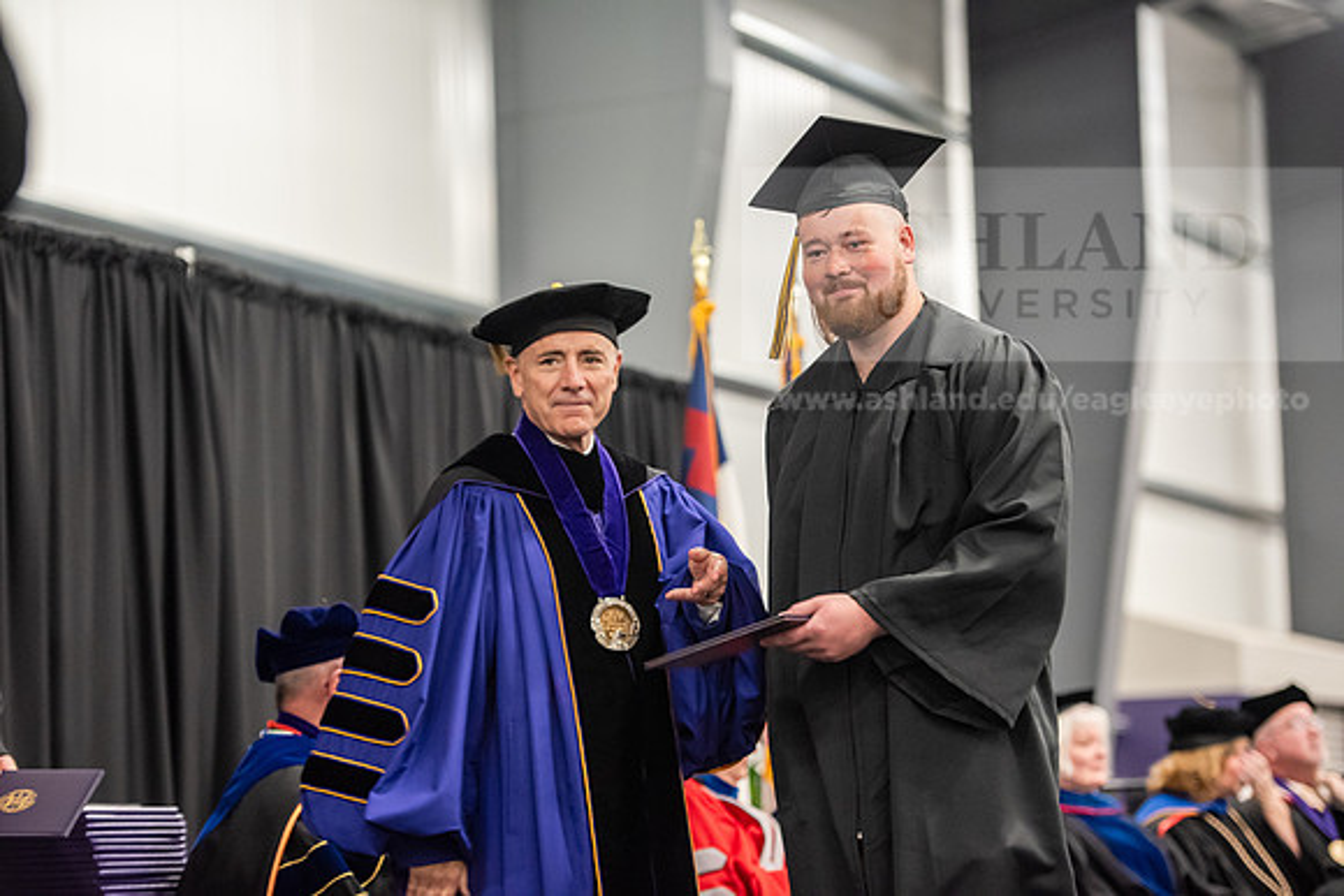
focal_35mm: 105
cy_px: 448
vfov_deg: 13.0
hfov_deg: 19.5
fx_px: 3921
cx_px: 672
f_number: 3.2
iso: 3200
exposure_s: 1/200
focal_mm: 105
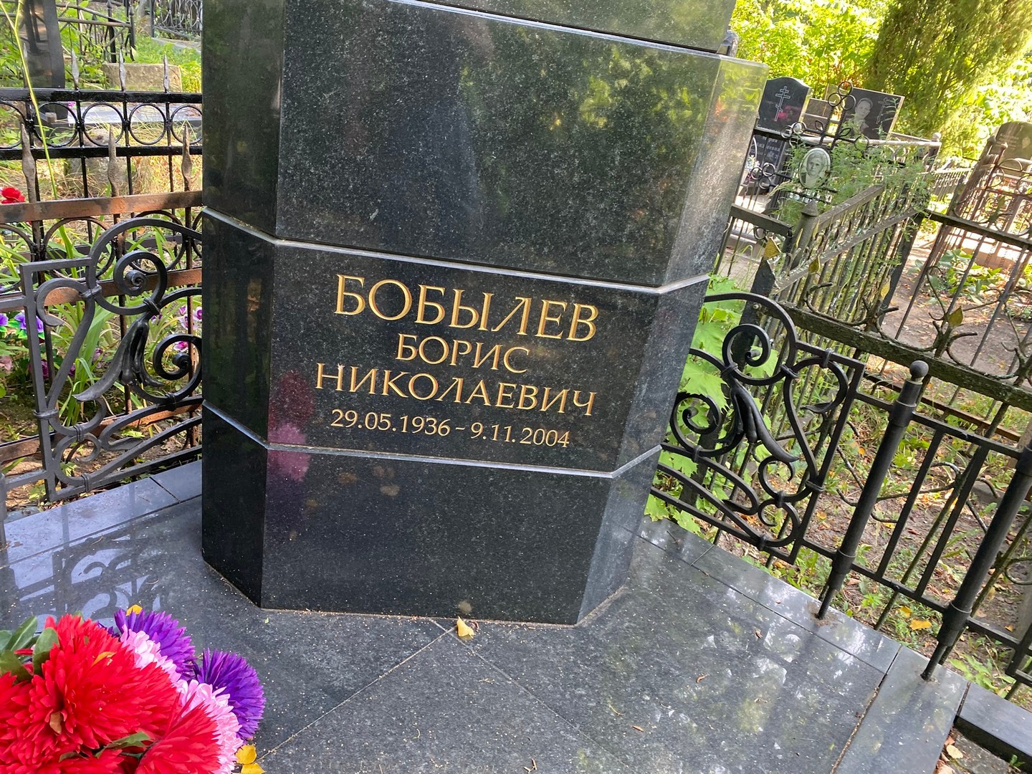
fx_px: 775
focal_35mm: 26
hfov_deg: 67.3
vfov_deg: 53.1
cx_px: 516
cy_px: 387
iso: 125
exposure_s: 1/121
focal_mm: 4.25
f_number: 1.8
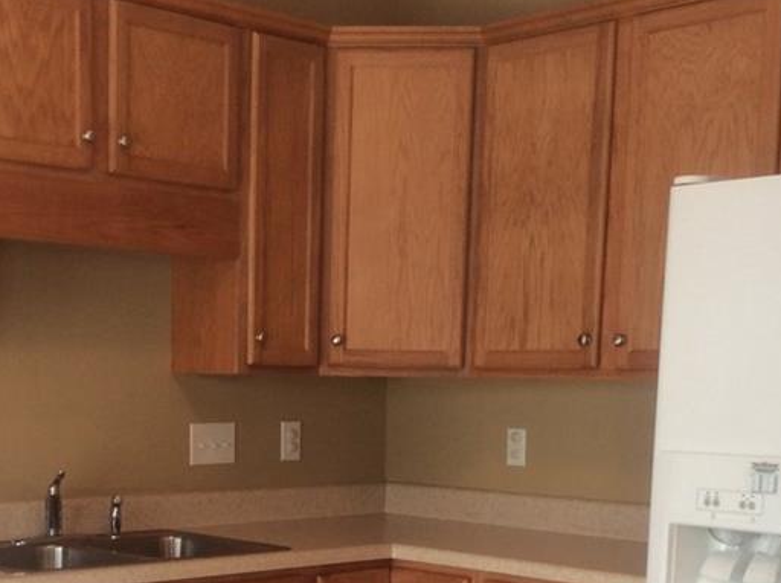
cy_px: 545
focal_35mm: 66
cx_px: 267
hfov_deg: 29.3
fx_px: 1486
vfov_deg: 21.6
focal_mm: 3.3
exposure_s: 1/24
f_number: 2.4
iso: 40
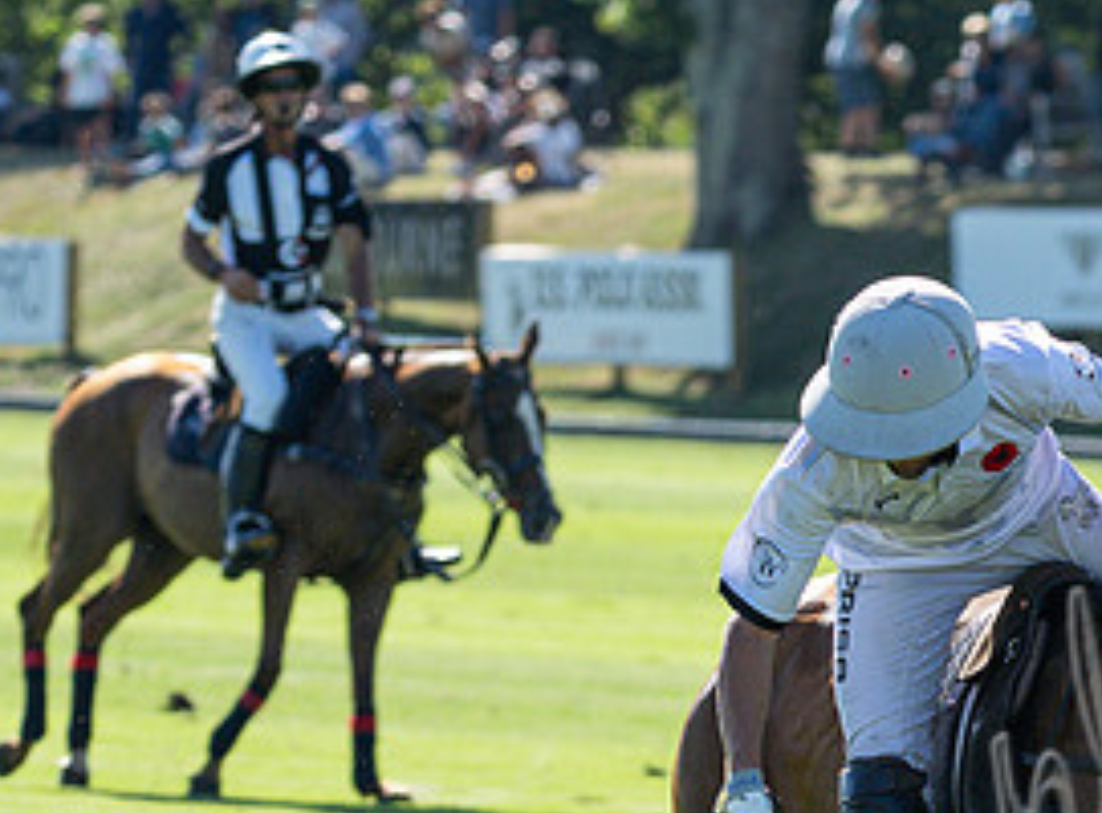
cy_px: 1371
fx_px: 30418
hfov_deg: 2.1
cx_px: 873
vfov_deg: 1.5
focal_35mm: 961
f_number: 5
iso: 200
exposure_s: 1/1000
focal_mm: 200
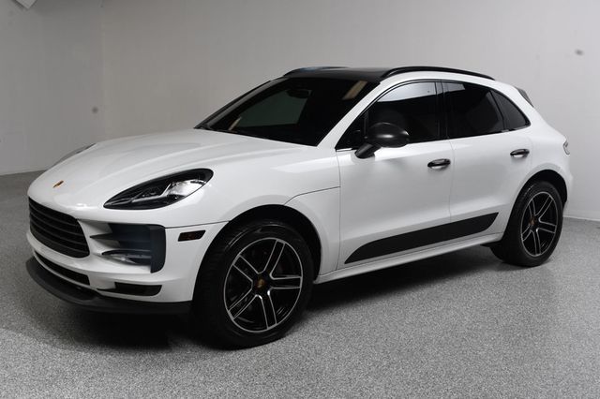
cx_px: 300
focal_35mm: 39
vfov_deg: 34.2
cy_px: 200
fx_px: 650
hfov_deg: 49.6
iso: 100
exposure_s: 1/160
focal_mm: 26
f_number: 13
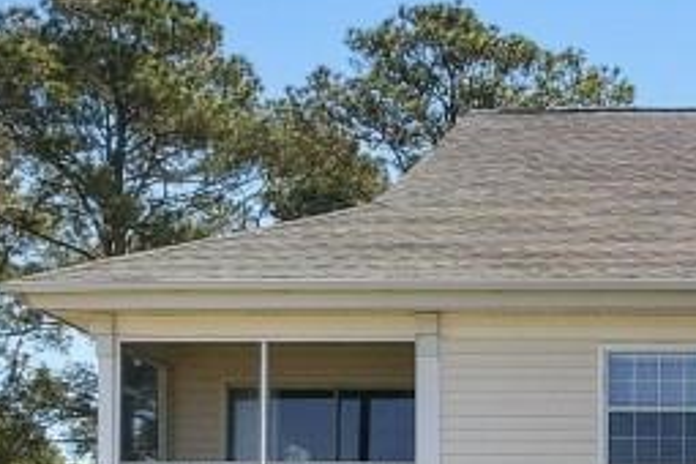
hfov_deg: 13.6
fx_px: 2706
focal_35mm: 140
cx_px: 1097
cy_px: 751
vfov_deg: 9.5
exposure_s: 1/500
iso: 130
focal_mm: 8.38
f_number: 2.8
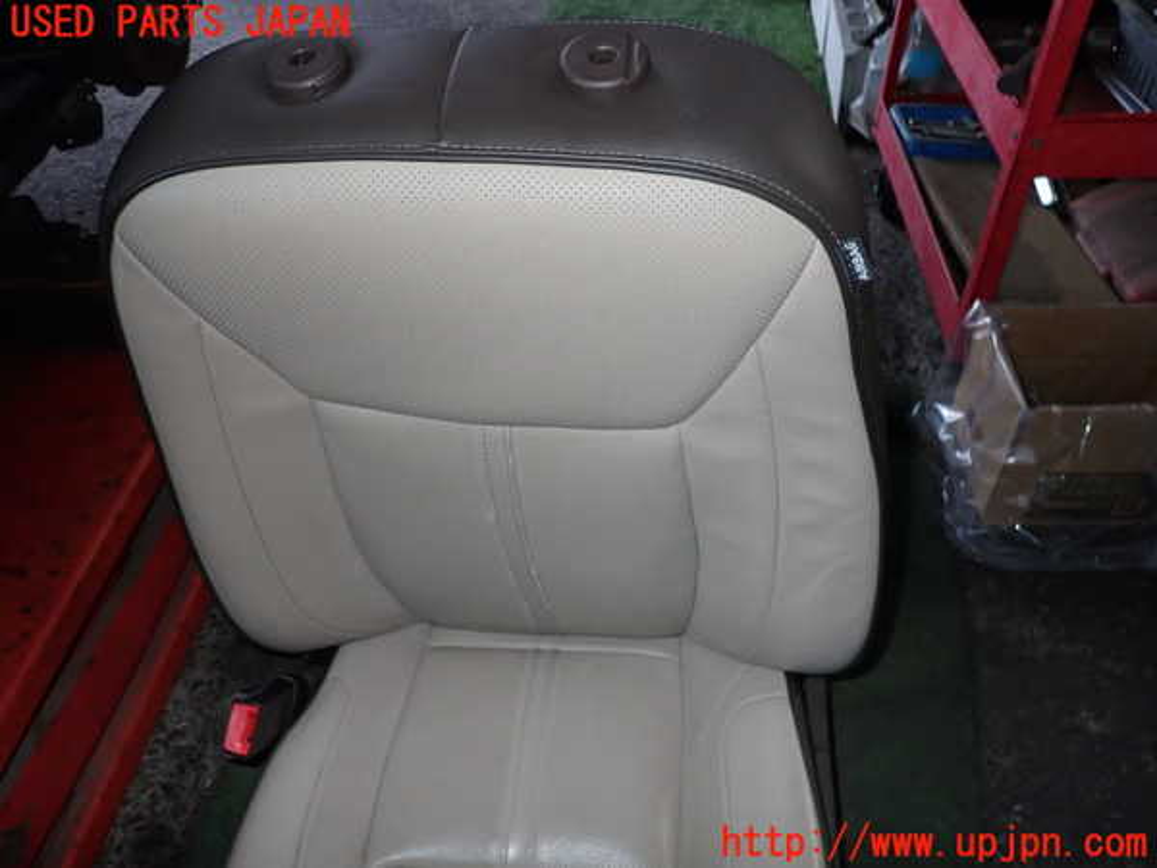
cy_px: 434
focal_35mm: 25
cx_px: 578
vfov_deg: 54.9
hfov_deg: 69.4
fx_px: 836
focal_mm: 4.5
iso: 250
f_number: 2
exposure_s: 1/30
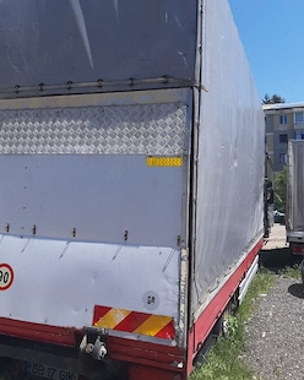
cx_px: 153
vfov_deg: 52.8
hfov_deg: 43.4
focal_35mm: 34
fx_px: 382
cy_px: 179
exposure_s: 1/3333
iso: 40
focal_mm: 3.93
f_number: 1.7
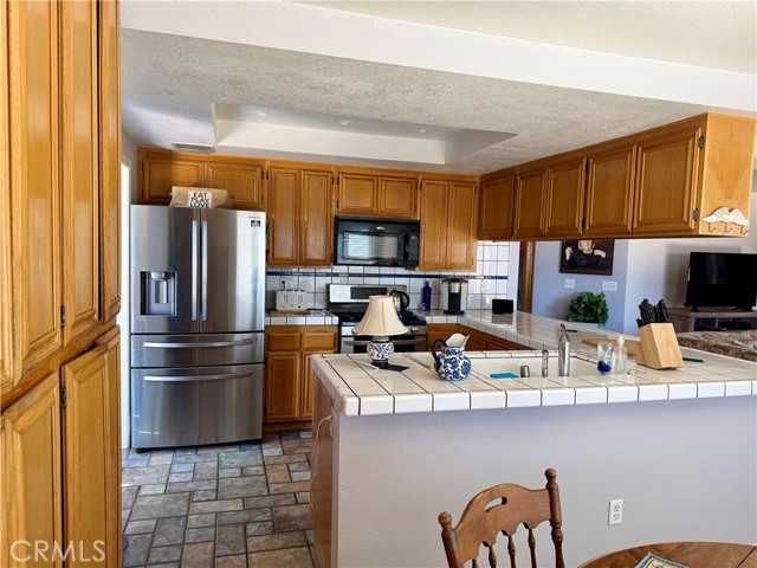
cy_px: 284
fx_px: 525
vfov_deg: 56.8
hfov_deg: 71.6
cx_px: 378
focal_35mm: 24
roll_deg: -1.3
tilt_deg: -2.3
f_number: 1.78
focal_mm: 6.76
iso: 125
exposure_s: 1/121
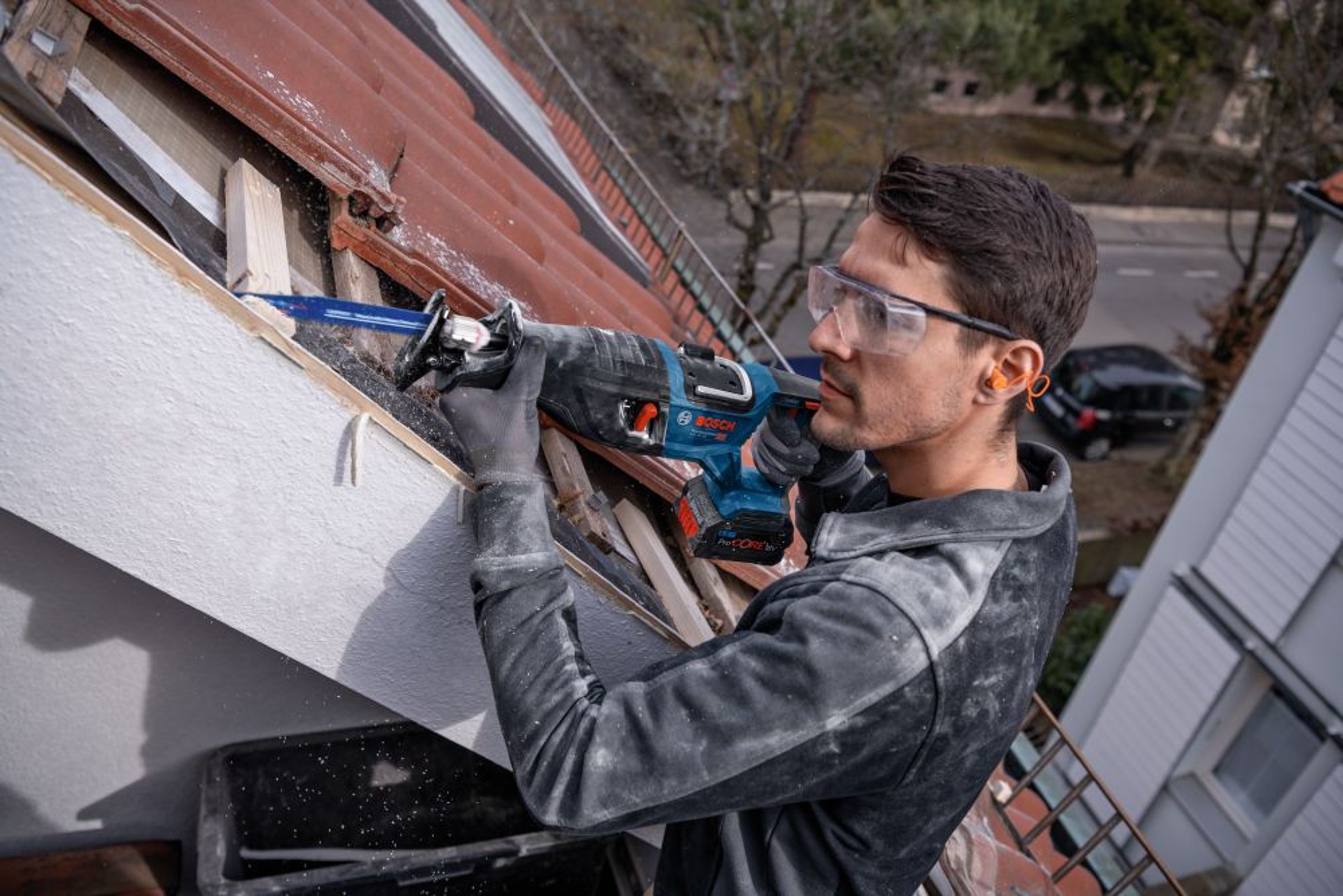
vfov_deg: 43.6
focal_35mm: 30
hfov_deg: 61.9
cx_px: 672
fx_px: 1119
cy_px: 448
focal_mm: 30
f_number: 4
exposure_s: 1/400
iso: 64
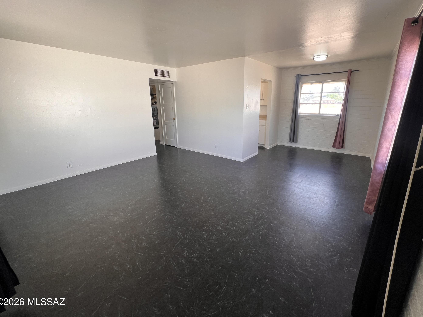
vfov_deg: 85.5
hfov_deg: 102.0
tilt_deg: -14.7
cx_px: 223
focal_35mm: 14
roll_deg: -0.1
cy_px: 147
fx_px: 171
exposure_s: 1/99
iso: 40
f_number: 1.8
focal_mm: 1.57
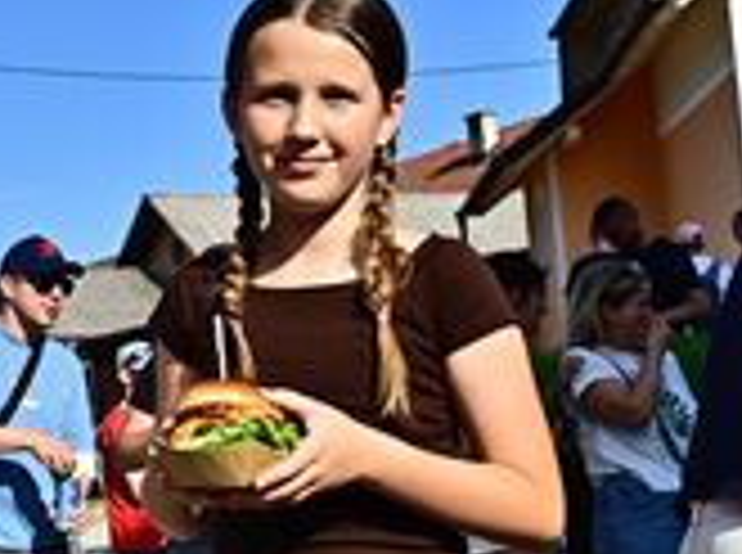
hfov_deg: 19.5
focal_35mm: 92
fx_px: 1968
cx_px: -256
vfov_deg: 16.0
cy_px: 311
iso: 400
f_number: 7.1
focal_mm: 35
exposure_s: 1/4000
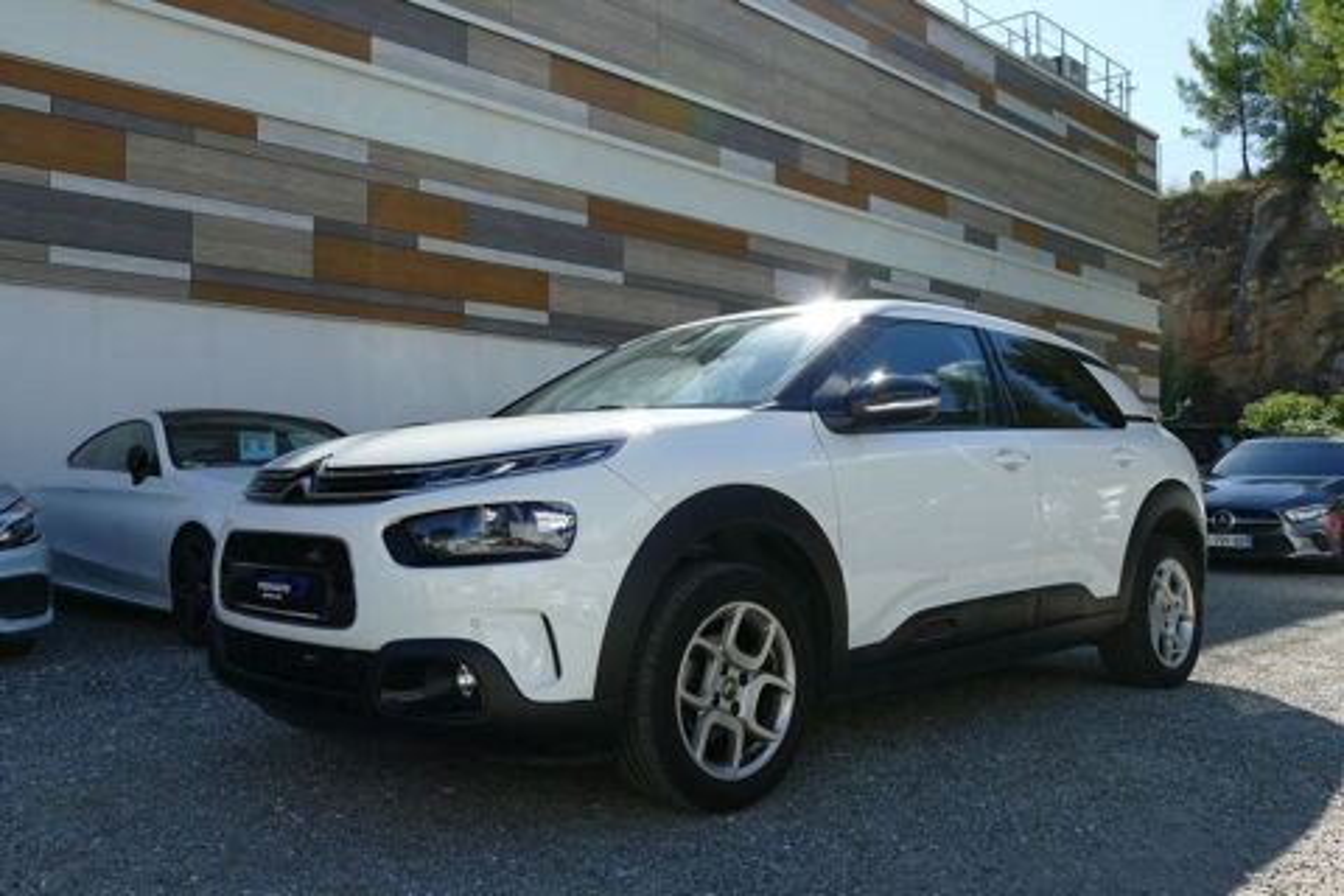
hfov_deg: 60.3
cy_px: 448
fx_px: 1157
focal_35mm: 31
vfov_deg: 42.3
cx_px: 672
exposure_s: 1/1000
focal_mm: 11.35
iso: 125
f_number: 3
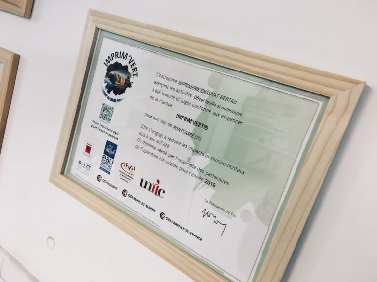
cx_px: 188
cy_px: 141
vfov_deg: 48.2
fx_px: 316
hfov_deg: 61.7
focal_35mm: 29
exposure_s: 1/33
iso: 32
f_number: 2.2
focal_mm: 4.15
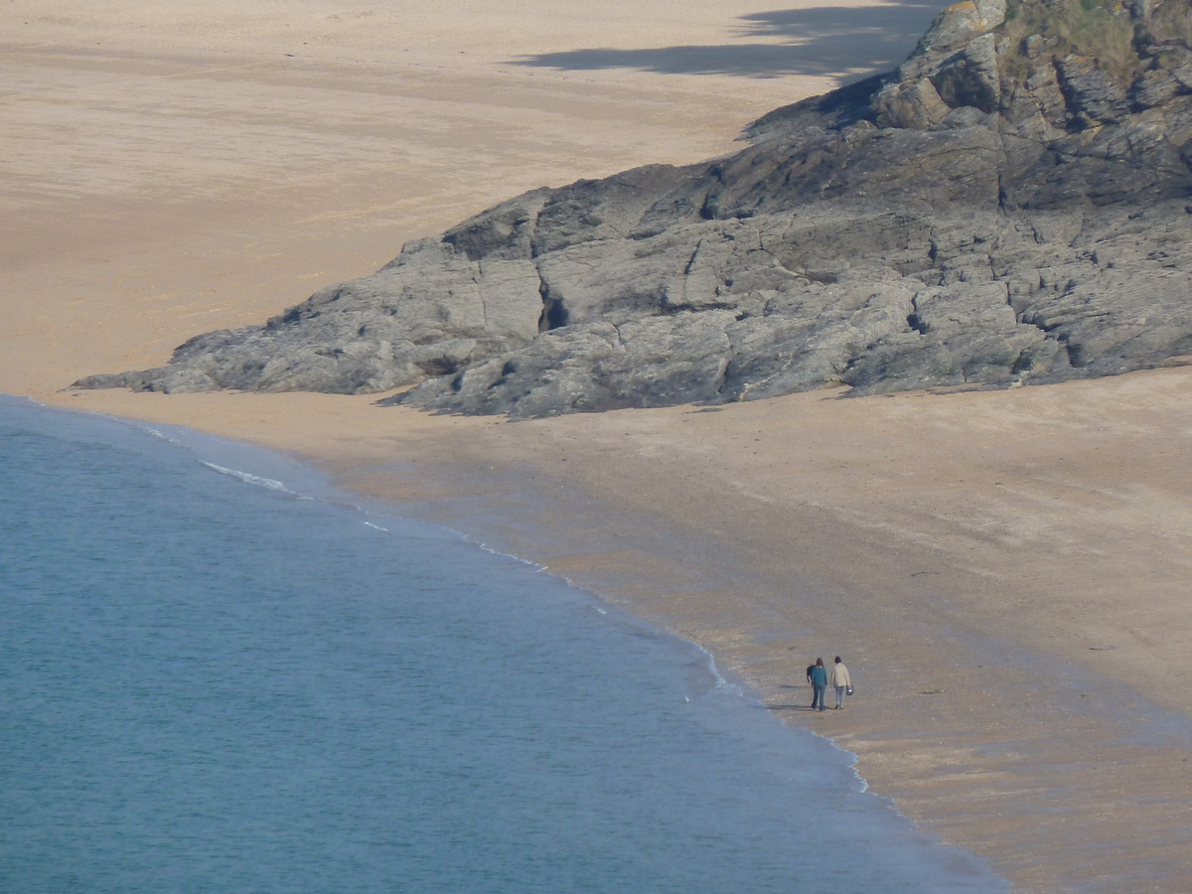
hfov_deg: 5.0
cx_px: 596
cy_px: 447
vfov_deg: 3.7
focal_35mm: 399
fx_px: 13740
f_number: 4.9
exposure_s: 1/400
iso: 80
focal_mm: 49.2
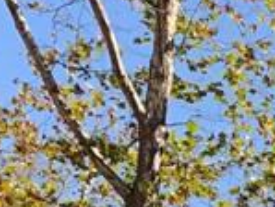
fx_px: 1527
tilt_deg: +4.0
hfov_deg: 9.6
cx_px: 563
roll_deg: +0.4
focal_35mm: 192
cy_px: 654
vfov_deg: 6.9
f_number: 1.8
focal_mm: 4
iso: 20
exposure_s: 1/251
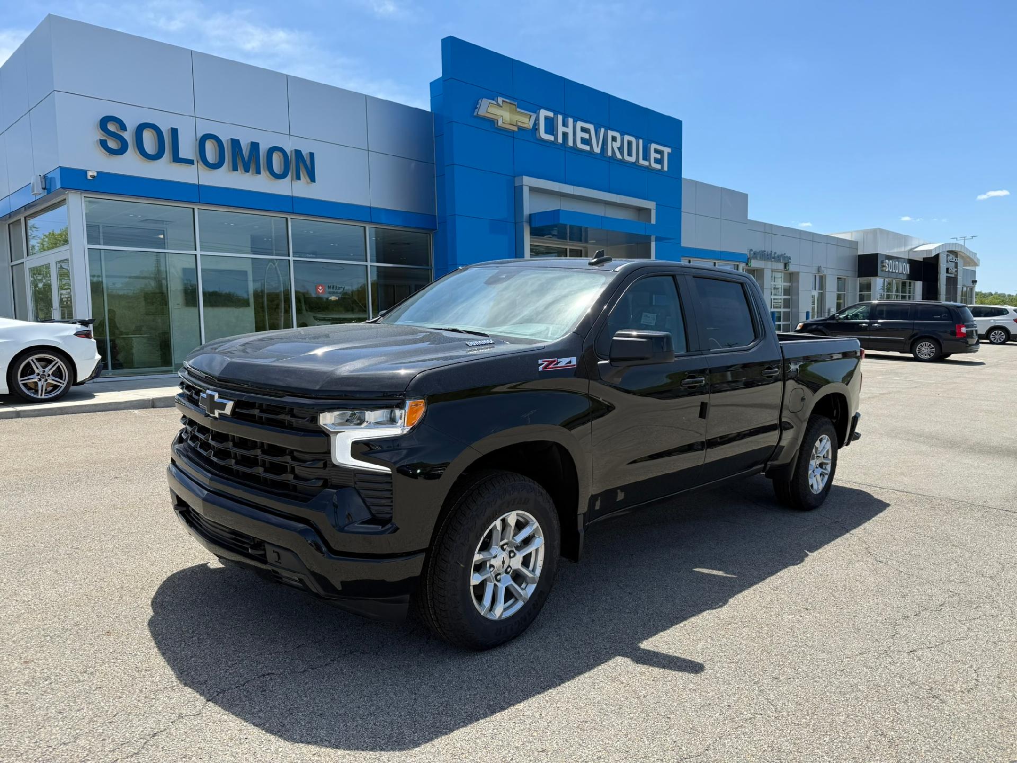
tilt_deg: -4.9
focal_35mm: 24
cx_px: 508
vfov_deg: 56.8
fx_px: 705
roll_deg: +0.8
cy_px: 382
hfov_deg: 71.6
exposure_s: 1/2907
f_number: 1.78
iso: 80
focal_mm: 6.76
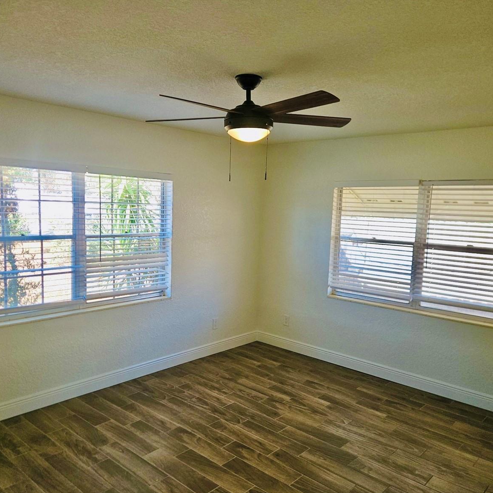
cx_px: 255
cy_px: 247
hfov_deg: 57.3
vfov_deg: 57.3
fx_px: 451
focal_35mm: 28
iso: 54
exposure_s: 1/60.2
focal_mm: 5.4
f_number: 1.8
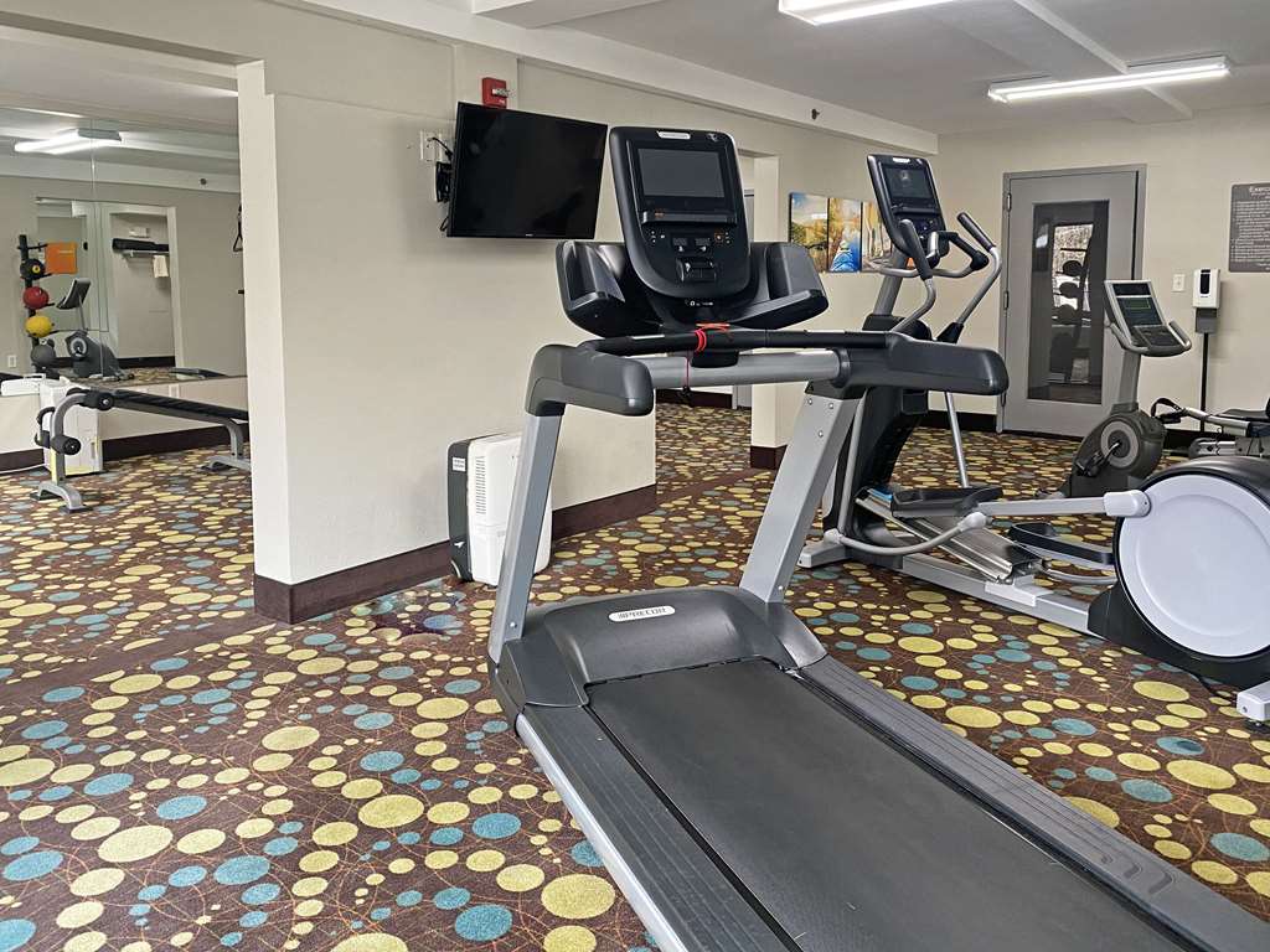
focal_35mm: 26
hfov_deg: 67.3
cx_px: 635
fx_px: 954
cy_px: 476
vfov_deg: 53.1
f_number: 1.8
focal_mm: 4.25
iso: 100
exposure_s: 1/60
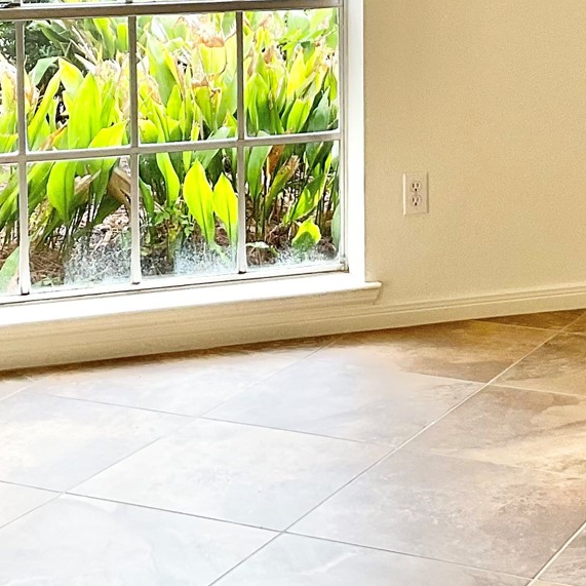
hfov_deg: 18.8
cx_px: 398
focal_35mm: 92
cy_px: -3
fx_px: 1762
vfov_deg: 18.4
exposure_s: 1/122
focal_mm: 3
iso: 40
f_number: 1.8
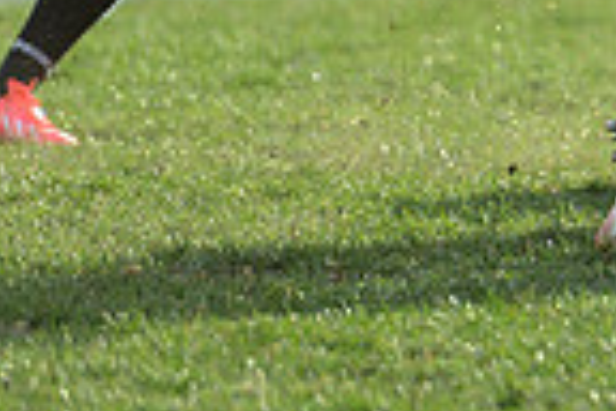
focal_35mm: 784
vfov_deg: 1.8
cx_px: 945
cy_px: -405
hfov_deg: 2.6
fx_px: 13414
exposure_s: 1/800
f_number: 2.8
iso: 320
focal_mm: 195
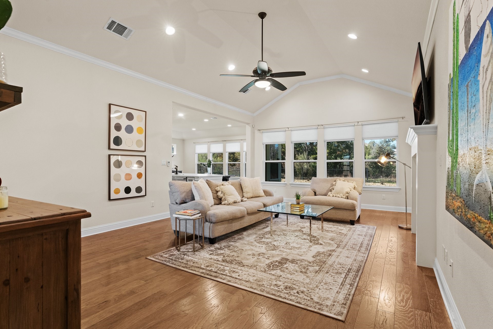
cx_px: 254
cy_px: 168
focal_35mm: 17
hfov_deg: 93.3
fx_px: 233
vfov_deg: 70.4
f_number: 8
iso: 2000
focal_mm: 16
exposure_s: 1/10
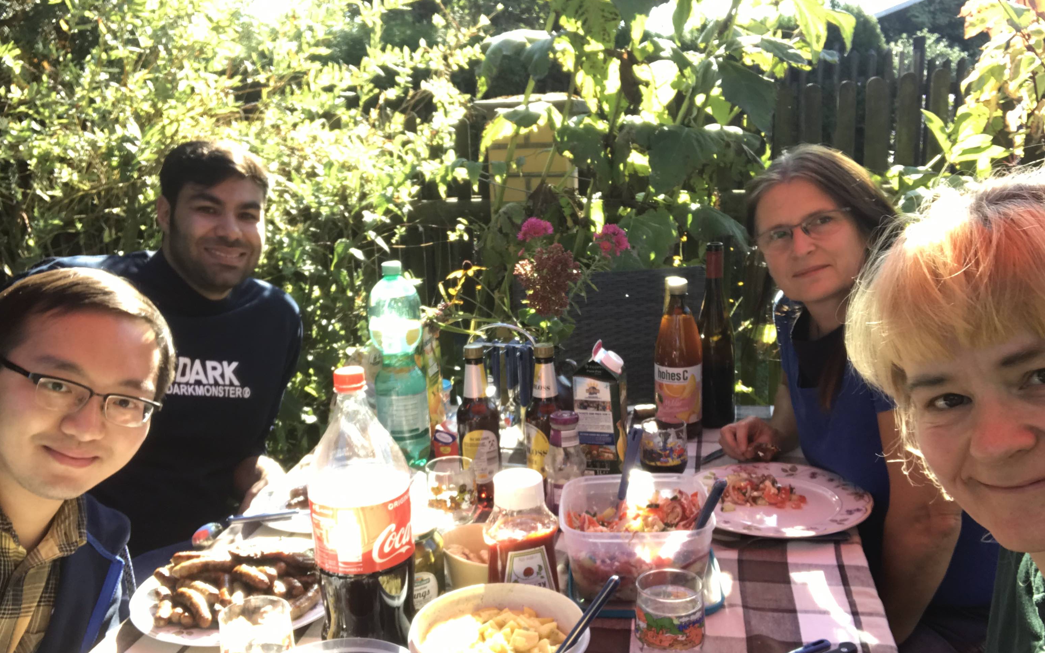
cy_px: 379
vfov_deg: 37.2
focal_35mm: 34
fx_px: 968
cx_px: 522
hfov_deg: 56.7
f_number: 2.2
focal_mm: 2.87
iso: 25
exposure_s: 1/120
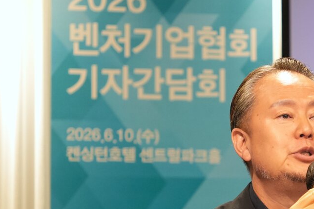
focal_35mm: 136
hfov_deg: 14.9
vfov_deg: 10.0
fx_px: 1187
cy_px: 200
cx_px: 297
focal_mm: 41.7
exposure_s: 1/100
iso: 1000
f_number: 2.8
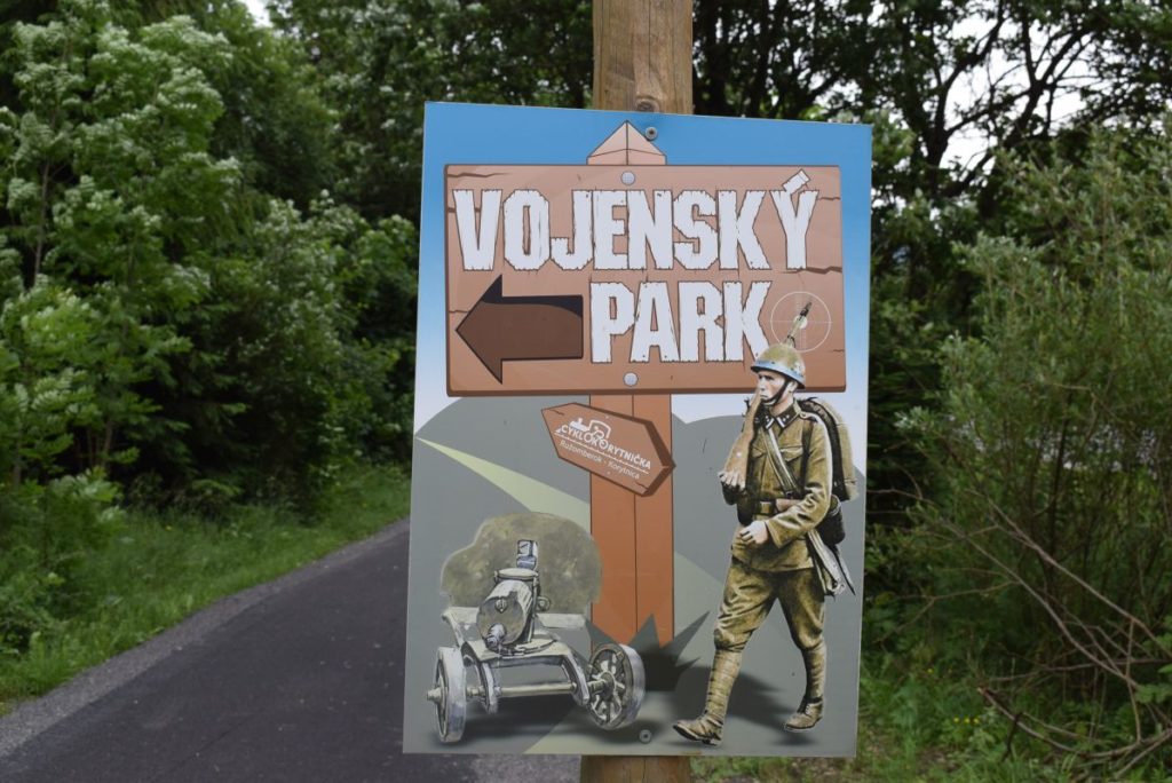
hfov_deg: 41.1
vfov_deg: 28.1
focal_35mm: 48
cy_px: 392
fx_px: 1563
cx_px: 586
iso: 220
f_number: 8
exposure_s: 1/250
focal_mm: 32
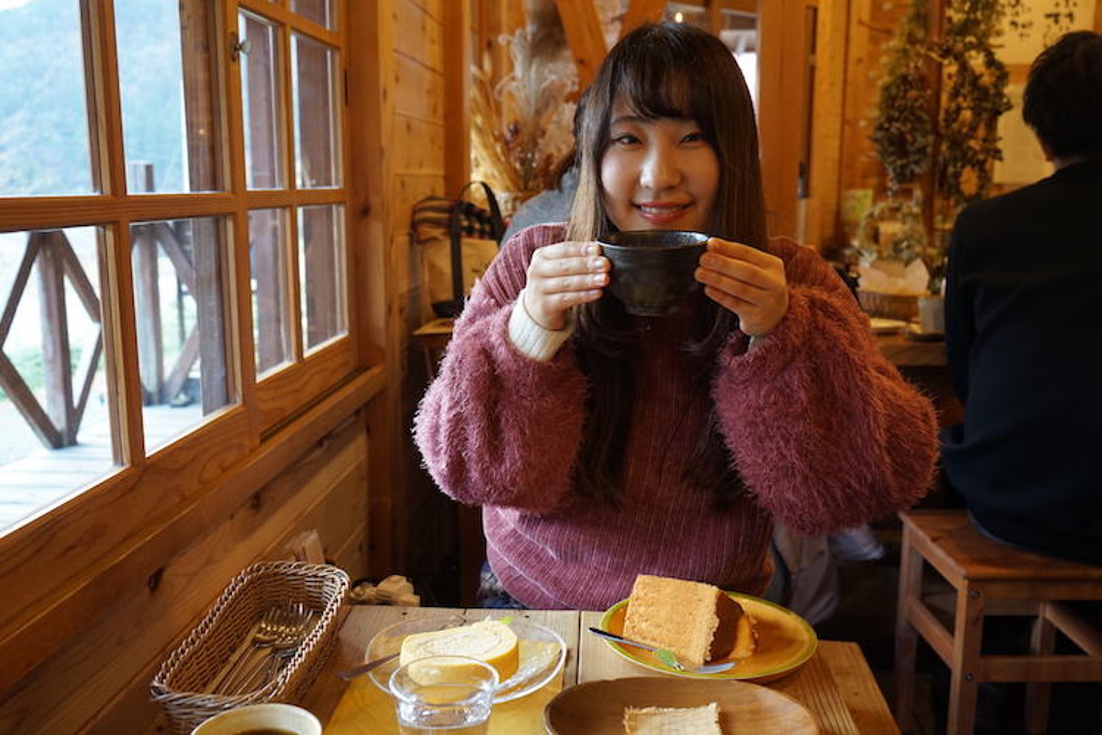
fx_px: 1010
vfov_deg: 40.0
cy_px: 368
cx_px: 551
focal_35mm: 33
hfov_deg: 57.2
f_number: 5.6
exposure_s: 1/60
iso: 1000
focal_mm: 33
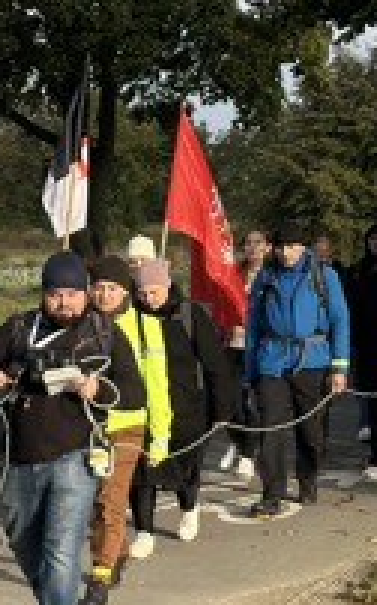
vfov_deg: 17.2
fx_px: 1992
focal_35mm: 121
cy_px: 437
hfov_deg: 10.2
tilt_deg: -8.8
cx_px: -287
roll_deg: +2.0
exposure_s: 1/1357
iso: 64
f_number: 1.78
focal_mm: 6.86
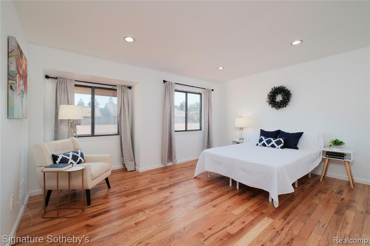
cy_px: 123
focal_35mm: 15
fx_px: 154
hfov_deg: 100.4
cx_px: 185
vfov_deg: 77.3
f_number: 7.1
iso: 640
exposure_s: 1/250
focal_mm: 10
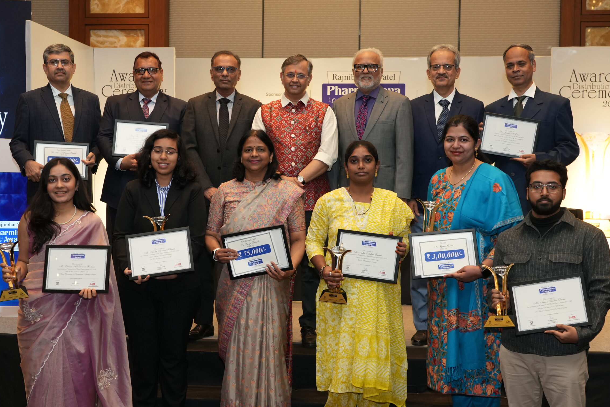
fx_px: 932
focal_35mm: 55
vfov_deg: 24.6
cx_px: 292
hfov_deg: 36.2
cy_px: 224
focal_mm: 49
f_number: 6.3
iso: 2000
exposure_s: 1/125
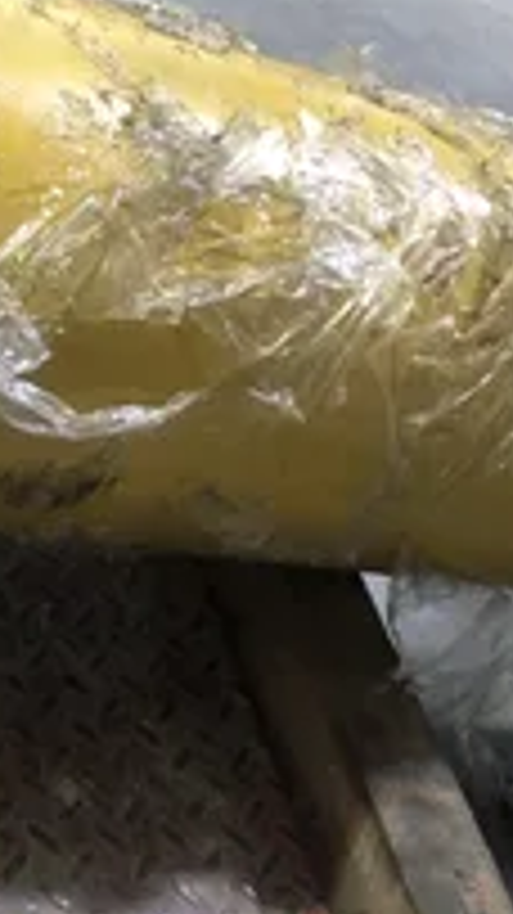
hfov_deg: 20.0
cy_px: 396
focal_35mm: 60
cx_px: 202
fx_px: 1453
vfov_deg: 34.9
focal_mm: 3.99
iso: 100
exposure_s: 1/9
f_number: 1.8
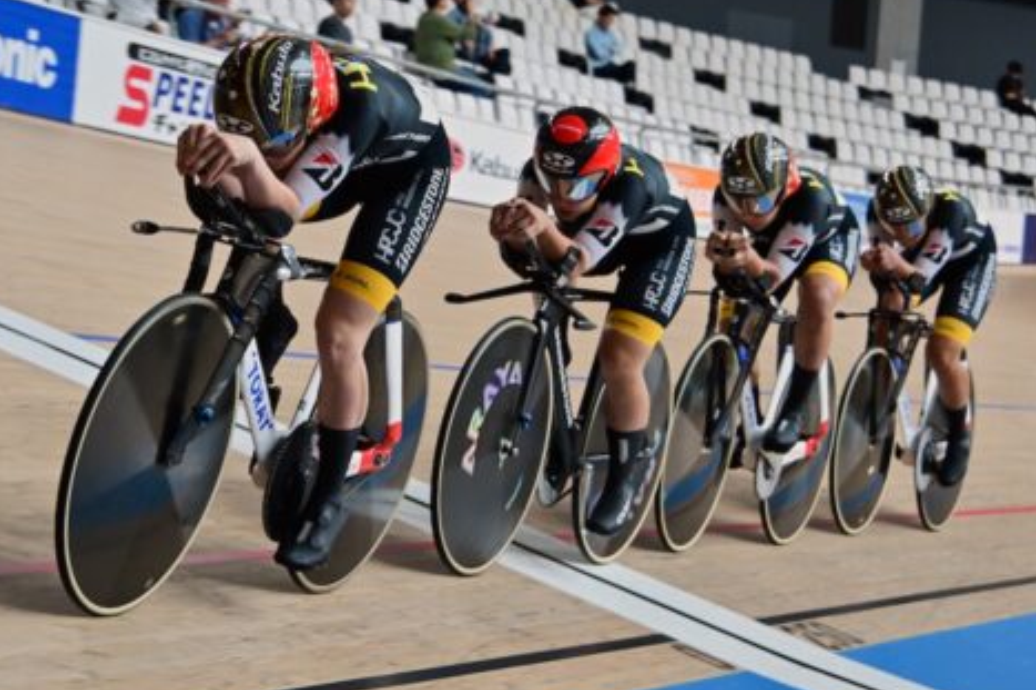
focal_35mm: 122
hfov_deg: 16.8
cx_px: 499
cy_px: 342
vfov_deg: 11.2
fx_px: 3509
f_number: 7.1
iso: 2500
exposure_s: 1/500
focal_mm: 95
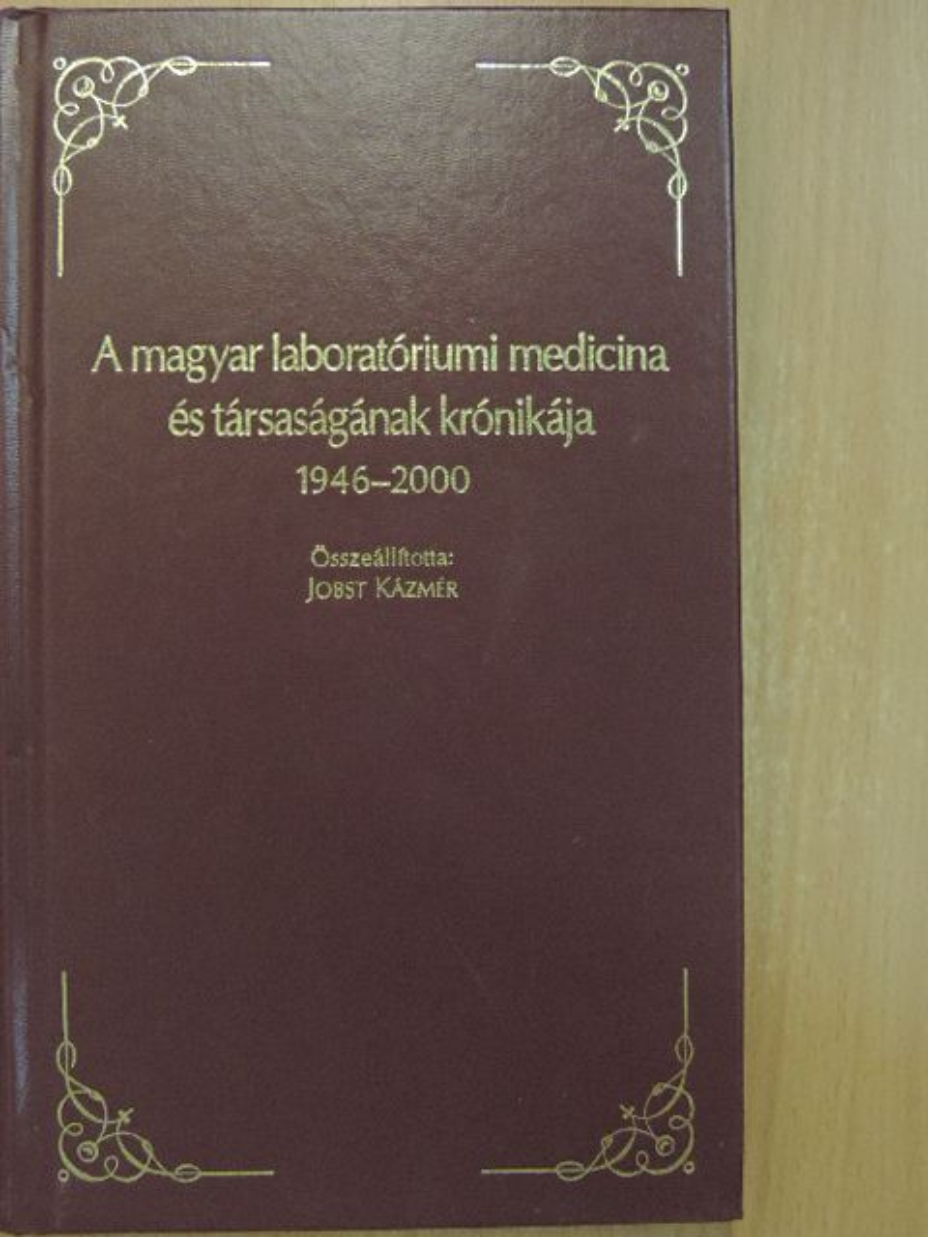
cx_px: 464
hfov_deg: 30.9
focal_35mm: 47
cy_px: 618
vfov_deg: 40.4
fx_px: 1680
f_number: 3.5
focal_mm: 8.3
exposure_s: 1/100
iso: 800
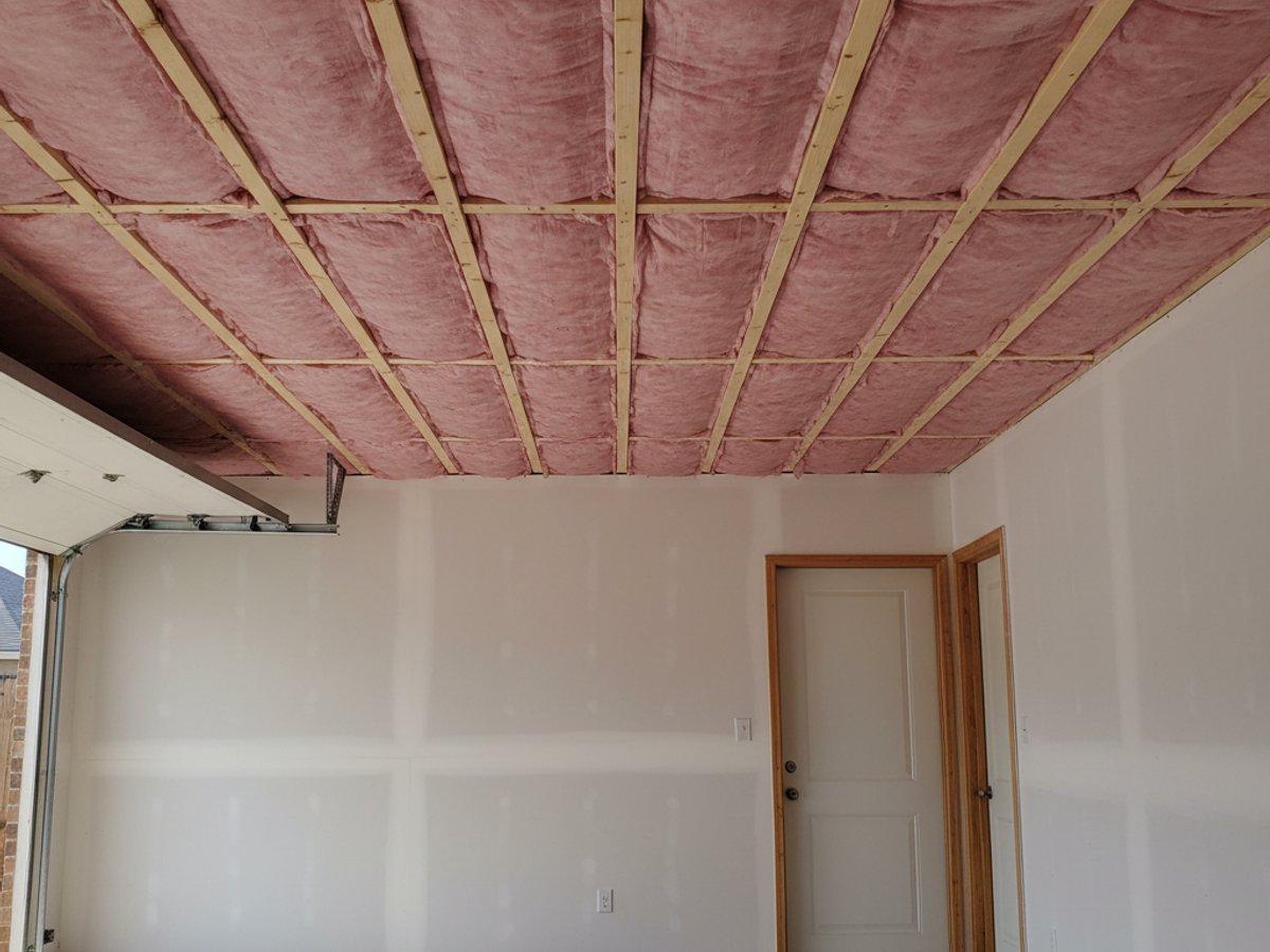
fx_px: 844
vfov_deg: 58.9
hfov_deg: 73.9
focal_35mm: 23
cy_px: 476
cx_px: 635
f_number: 1.8
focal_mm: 6.4
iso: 440
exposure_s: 1/1665
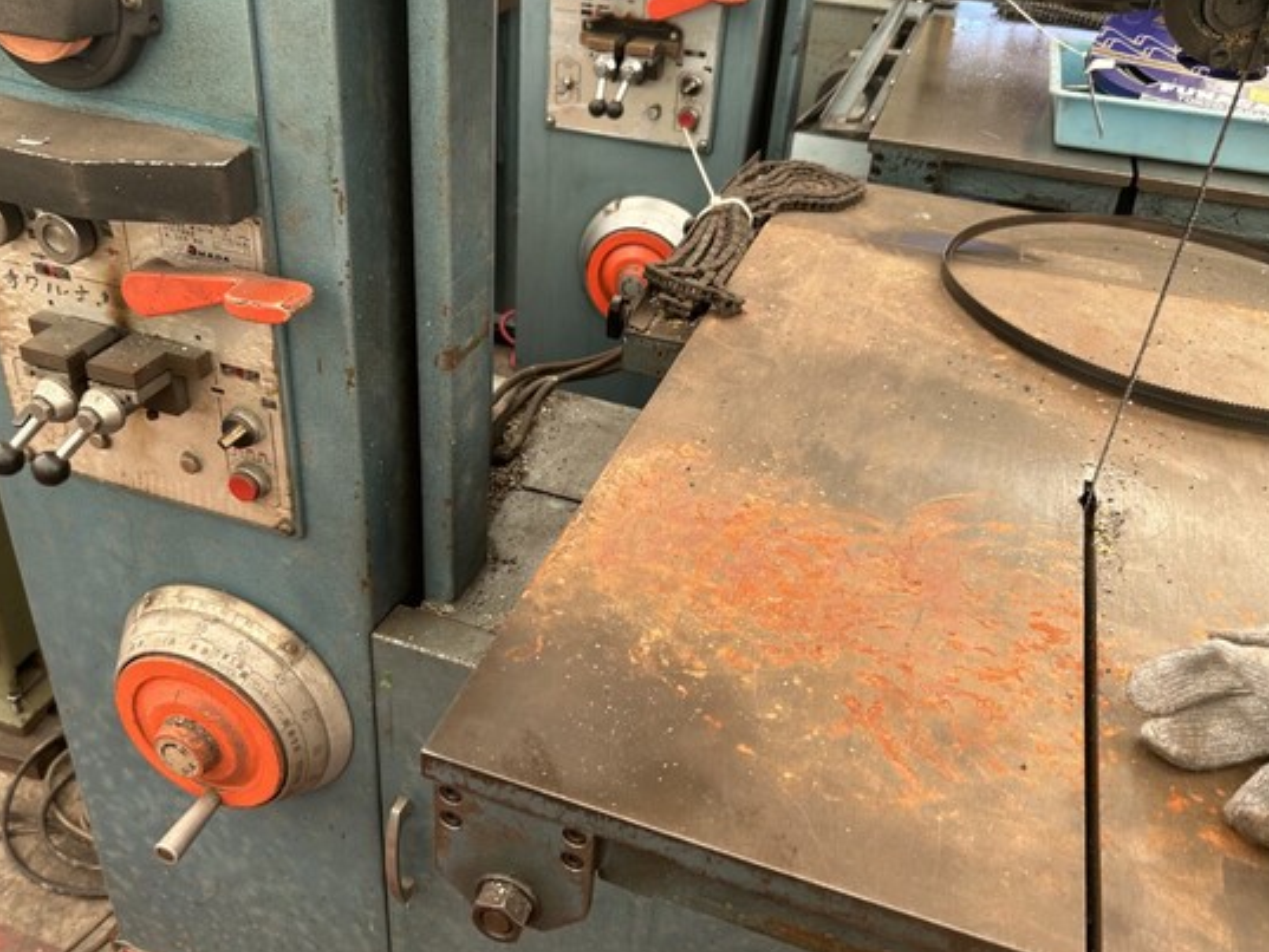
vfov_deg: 45.5
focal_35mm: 31
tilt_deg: -29.4
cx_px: 581
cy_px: 480
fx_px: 1137
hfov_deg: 58.3
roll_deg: -3.2
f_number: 1.5
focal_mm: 5.7
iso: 50
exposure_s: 1/121
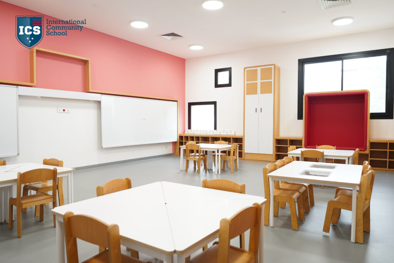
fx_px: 274
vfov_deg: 51.3
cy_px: 132
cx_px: 197
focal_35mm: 25
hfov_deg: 71.5
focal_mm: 16.8
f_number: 2.8
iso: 500
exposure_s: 1/100
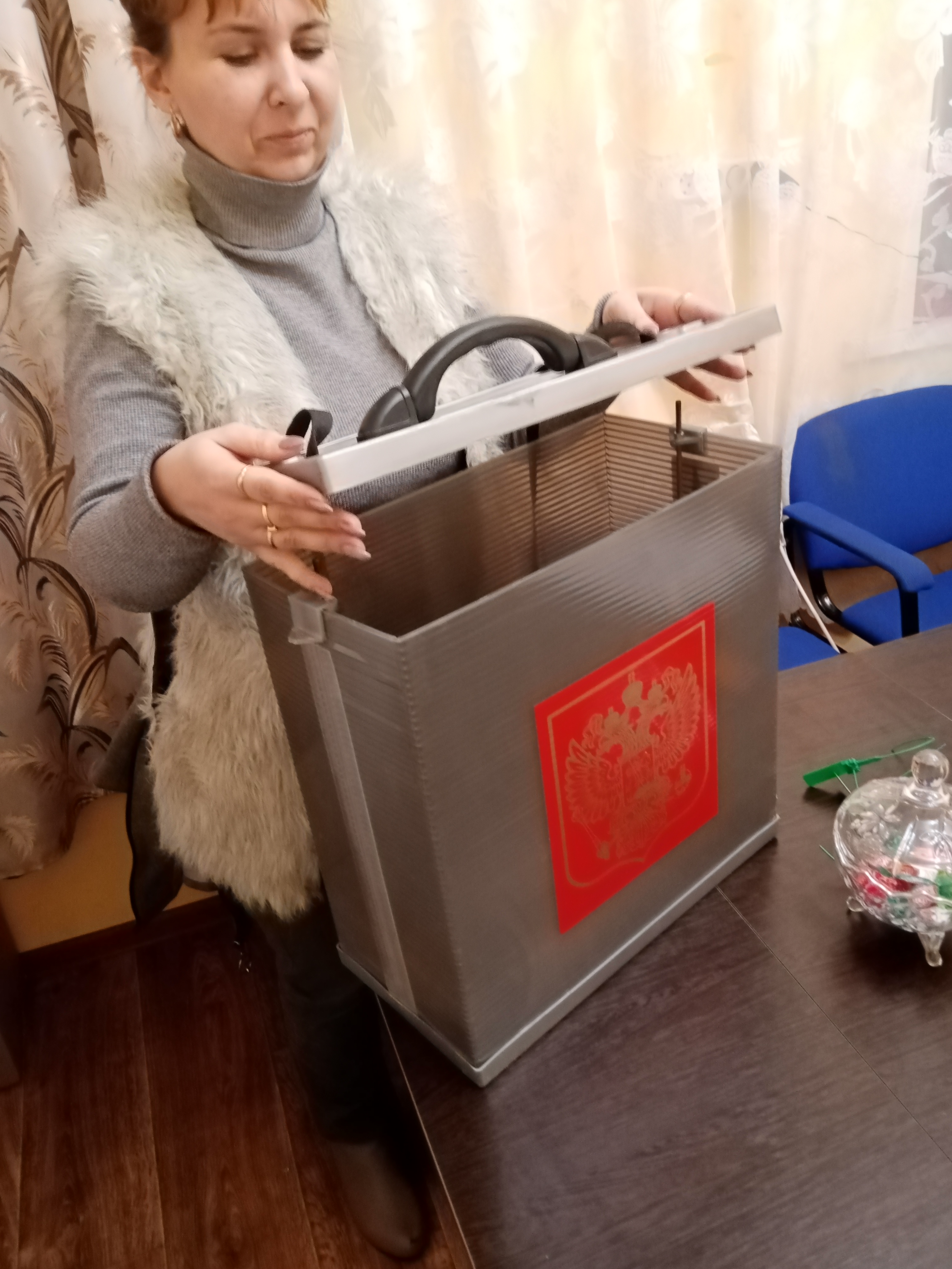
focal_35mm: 27
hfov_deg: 51.3
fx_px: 990
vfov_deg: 65.3
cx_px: 492
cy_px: 622
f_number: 1.8
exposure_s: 1/14.3
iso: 824
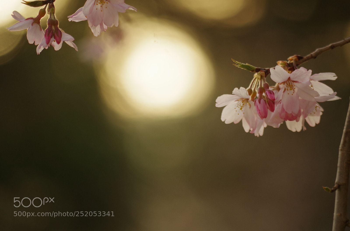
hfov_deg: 6.9
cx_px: 175
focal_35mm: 300
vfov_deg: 4.6
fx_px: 2910
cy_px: 116
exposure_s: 1/250
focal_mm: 200
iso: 200
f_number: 5.6
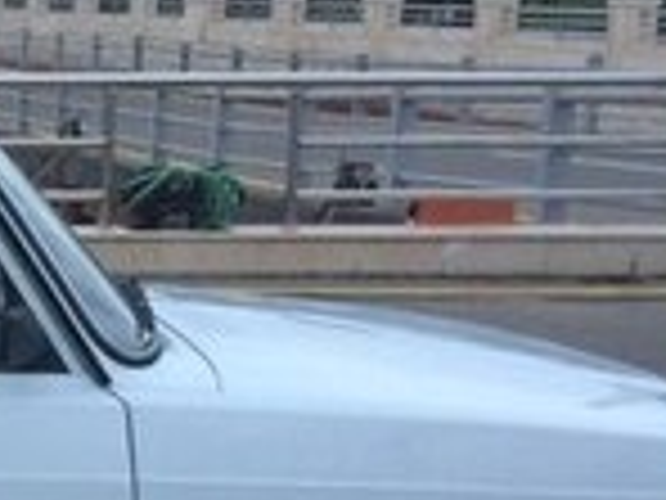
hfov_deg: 13.7
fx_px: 2482
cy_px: 426
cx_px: -522
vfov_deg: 11.4
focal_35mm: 129
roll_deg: +0.2
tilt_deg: -13.2
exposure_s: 1/50
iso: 40
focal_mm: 4.15
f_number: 2.2
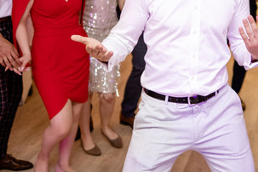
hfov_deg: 27.0
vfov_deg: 18.1
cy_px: 11
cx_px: 191
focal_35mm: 74
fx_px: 530
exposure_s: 1/200
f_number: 1.4
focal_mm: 23
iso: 640
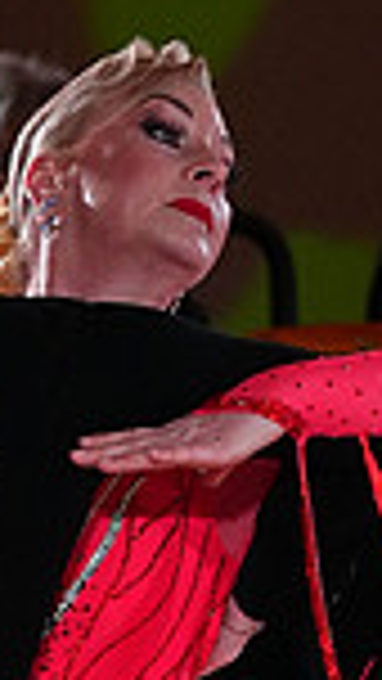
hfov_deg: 2.0
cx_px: -61
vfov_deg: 3.5
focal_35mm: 616
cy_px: 923
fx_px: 11086
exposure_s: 1/400
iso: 5000
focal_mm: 153
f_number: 5.6
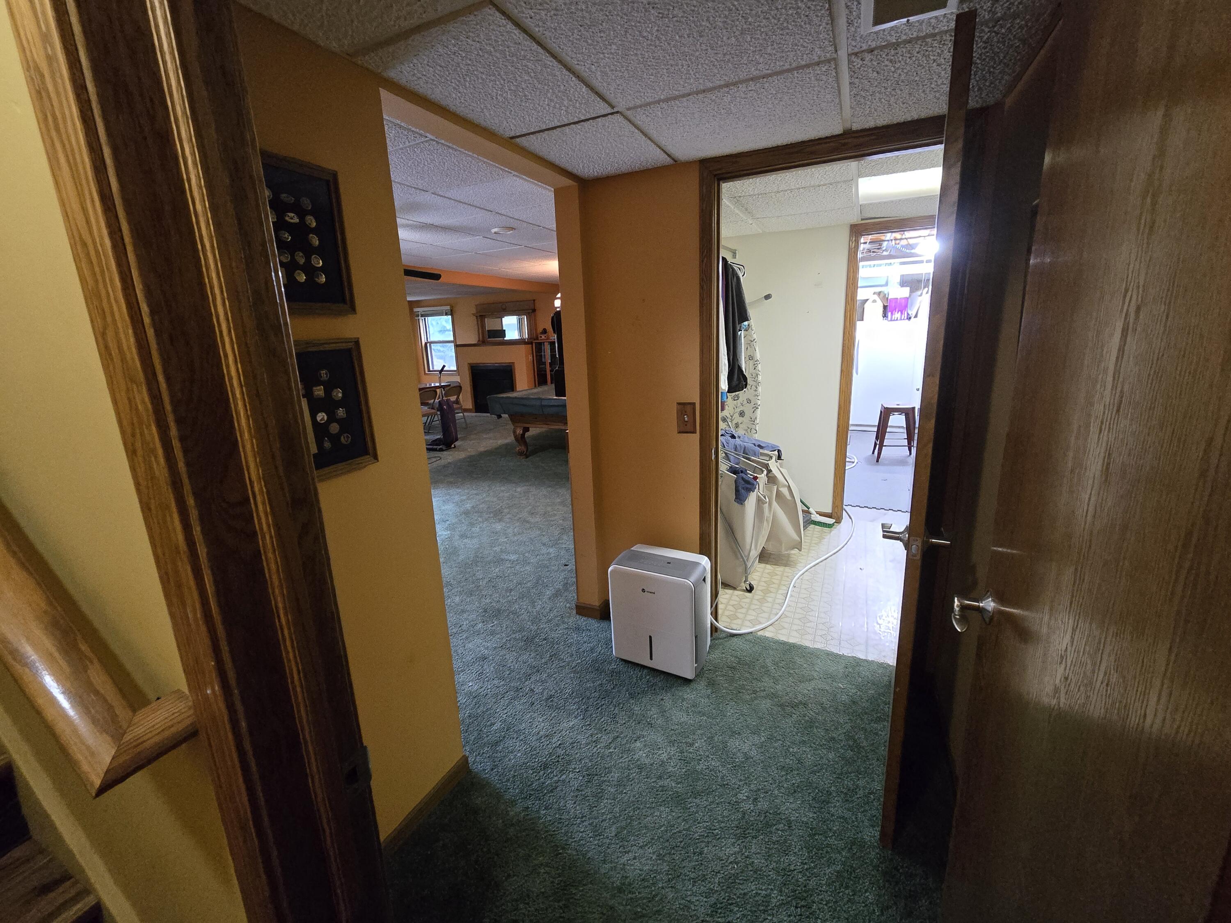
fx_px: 462
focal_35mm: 13
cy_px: 462
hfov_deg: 106.2
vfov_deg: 89.9
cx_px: 616
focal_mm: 2.2
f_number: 2.2
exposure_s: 1/60
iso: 1250
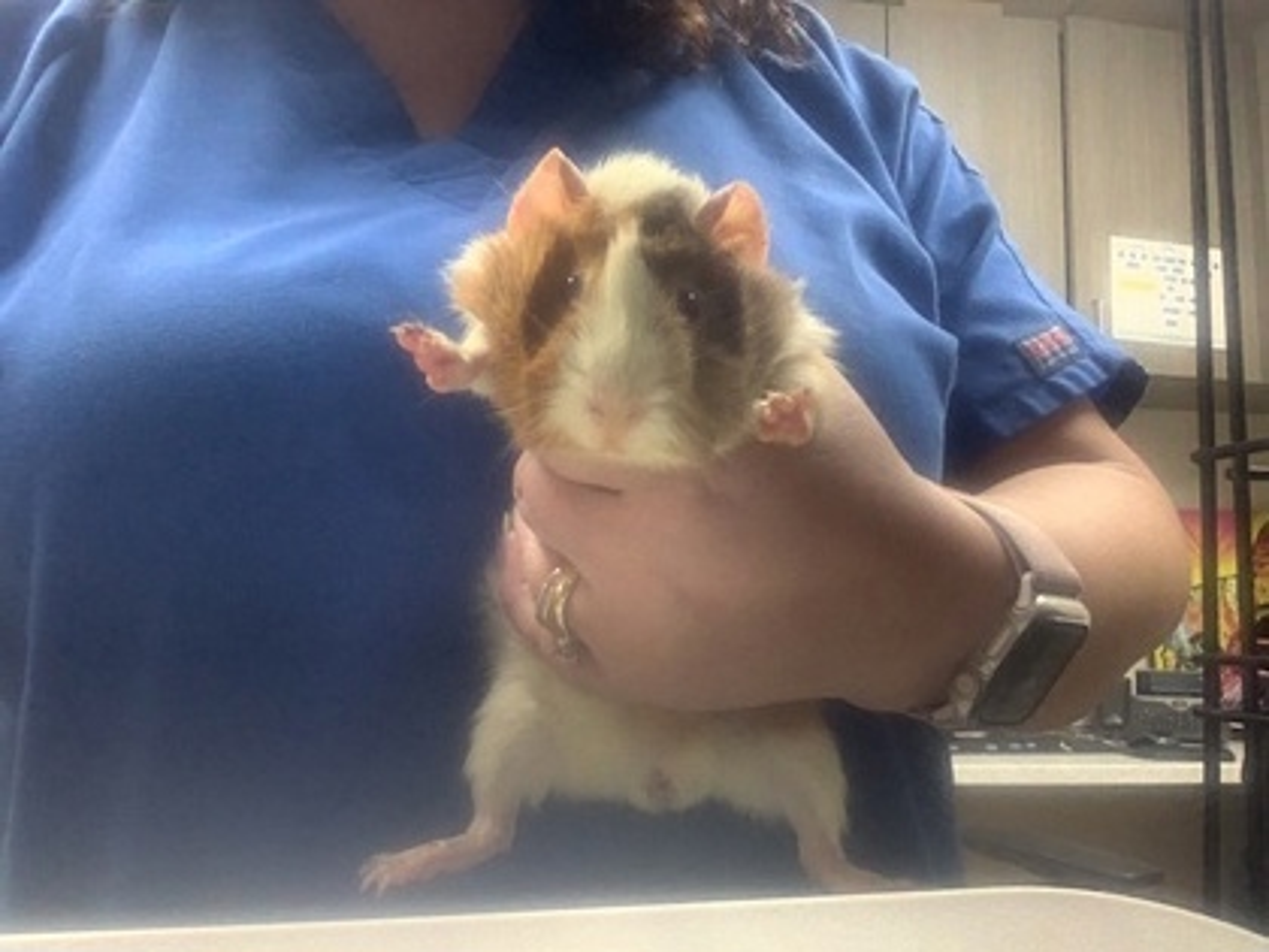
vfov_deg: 45.4
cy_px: 476
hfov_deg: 58.4
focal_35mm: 31
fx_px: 1136
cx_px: 634
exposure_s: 1/60
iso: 320
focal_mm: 2.15
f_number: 2.4
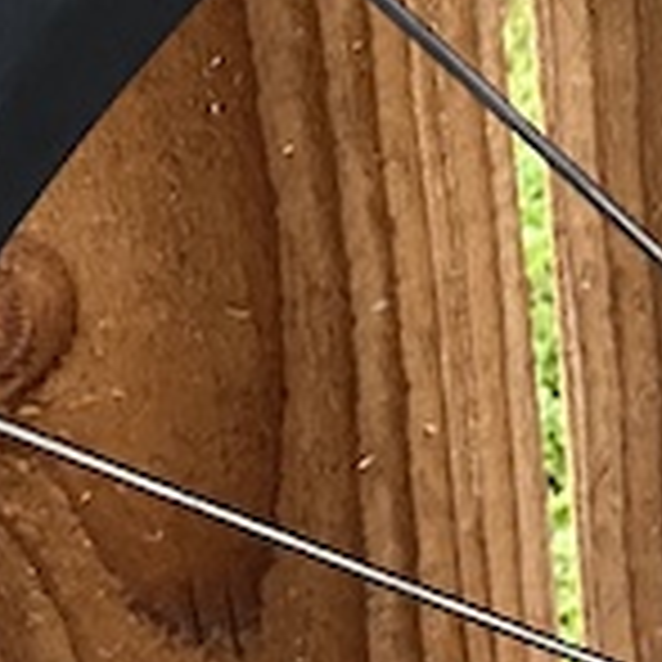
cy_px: 153
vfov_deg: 13.9
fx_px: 2705
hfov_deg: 12.8
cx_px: 1157
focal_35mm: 125
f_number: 1.8
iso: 640
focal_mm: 4.25
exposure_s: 1/30
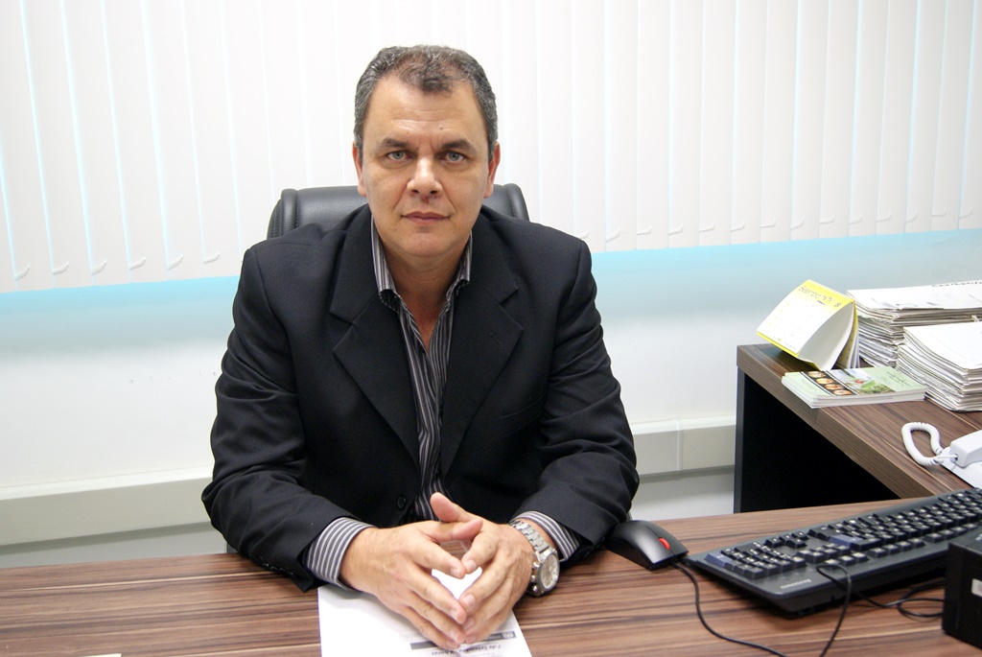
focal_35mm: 39
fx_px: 1065
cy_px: 328
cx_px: 491
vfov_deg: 34.3
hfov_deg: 49.5
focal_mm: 26
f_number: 4.5
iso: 400
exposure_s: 1/30
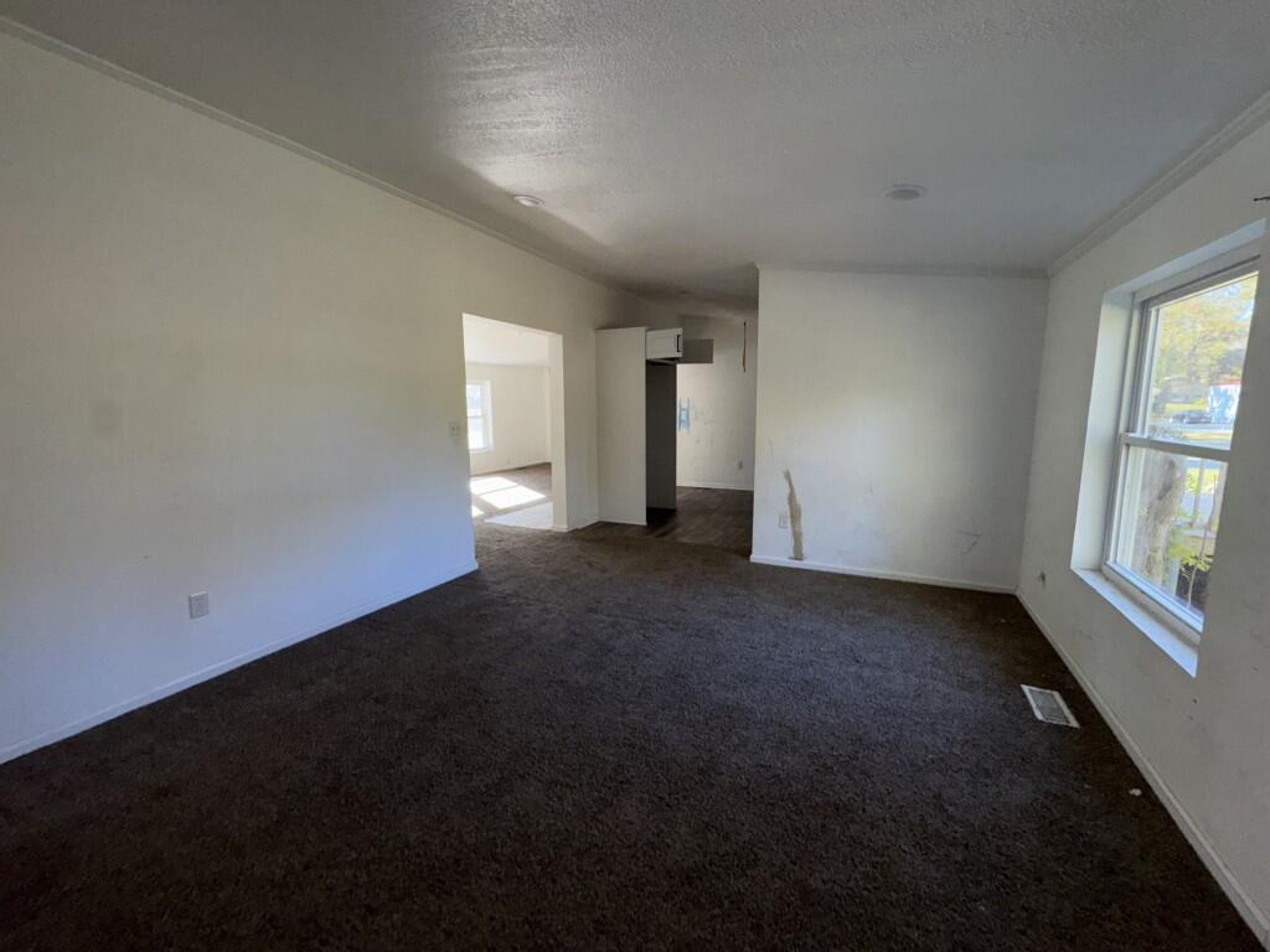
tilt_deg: -3.6
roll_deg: +0.2
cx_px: 635
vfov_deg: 85.7
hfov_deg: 102.1
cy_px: 476
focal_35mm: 14
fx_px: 514
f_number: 2.2
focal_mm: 2.22
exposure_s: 1/122
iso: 80
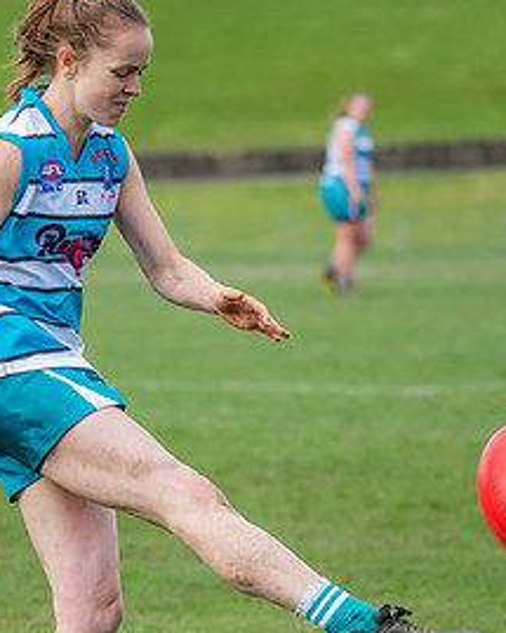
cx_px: 91
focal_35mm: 356
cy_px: 466
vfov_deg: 5.4
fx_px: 6668
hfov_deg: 4.3
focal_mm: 150
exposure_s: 1/1600
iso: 800
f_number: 5.6
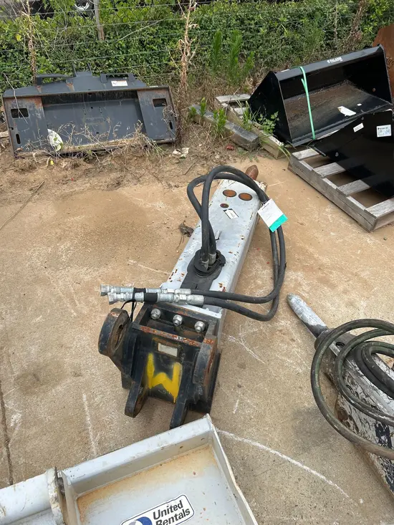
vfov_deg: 67.3
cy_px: 262
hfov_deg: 53.1
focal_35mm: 26
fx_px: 394
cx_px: 197
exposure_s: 1/1808
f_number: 1.5
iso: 50
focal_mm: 5.7
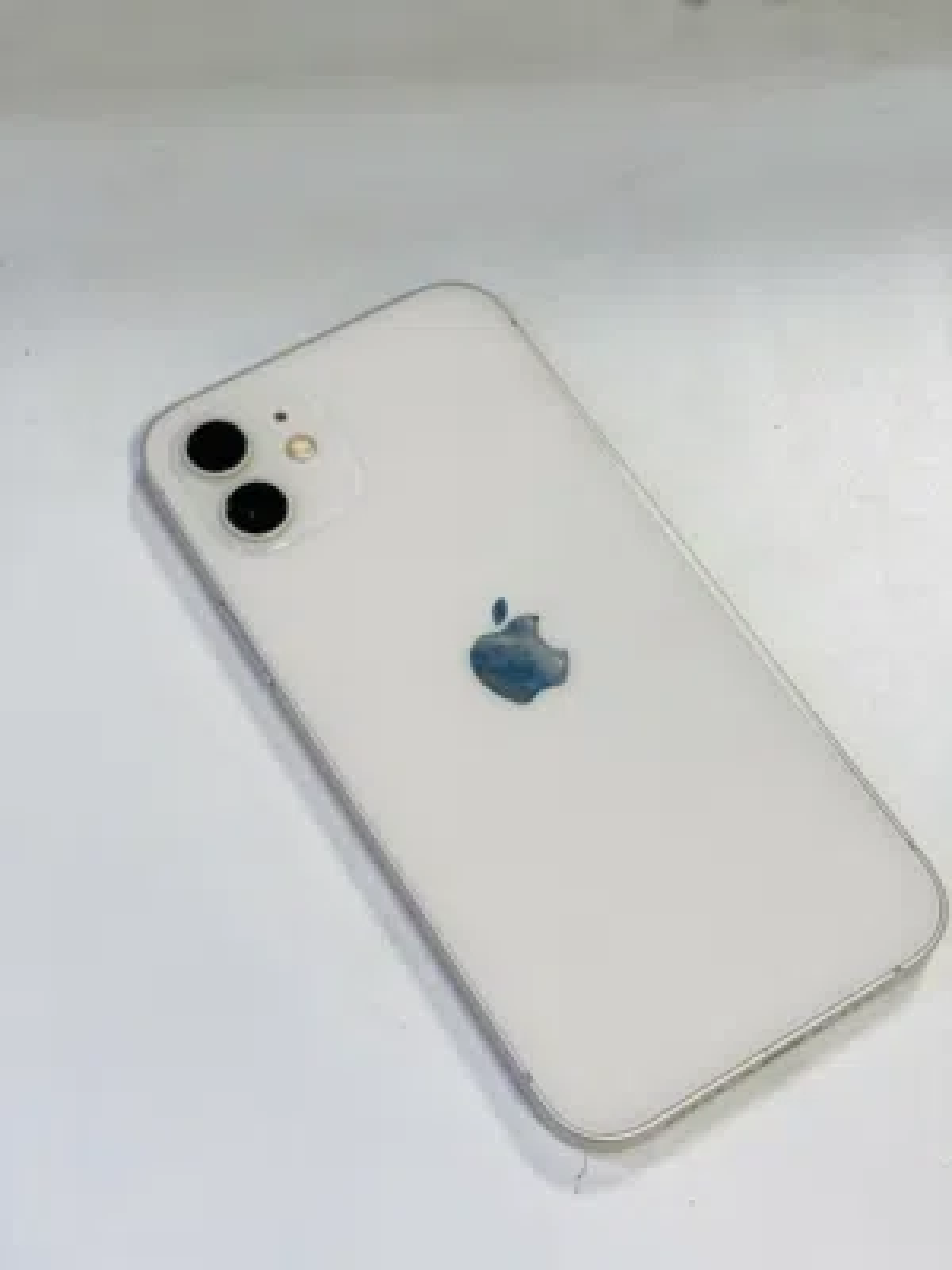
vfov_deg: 36.8
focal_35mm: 52
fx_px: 1907
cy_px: 635
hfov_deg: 28.0
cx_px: 476
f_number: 2
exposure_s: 1/120
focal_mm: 6
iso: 32
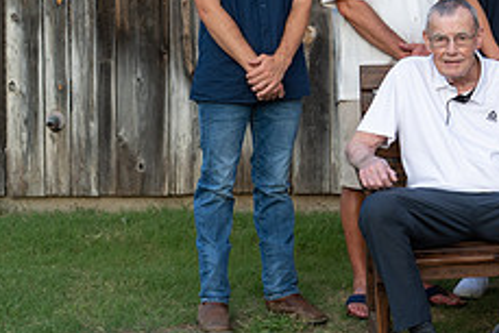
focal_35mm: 128
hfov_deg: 15.4
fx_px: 1775
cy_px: 32
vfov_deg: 10.7
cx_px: 593
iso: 200
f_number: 2.8
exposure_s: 1/500
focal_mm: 50
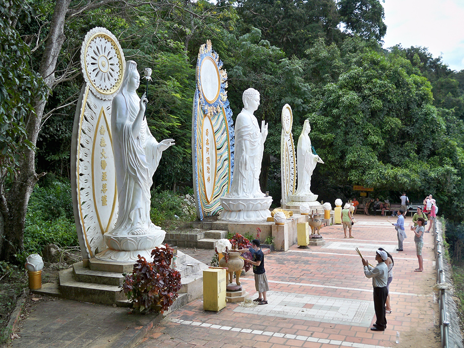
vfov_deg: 40.7
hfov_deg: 52.6
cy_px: 174
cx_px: 232
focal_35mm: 35
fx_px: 469
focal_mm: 6.3
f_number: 3.1
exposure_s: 1/500
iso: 64
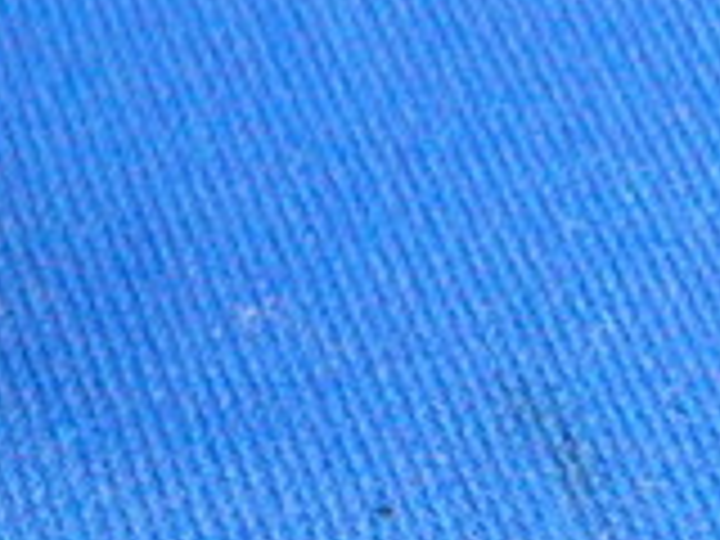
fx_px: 5450
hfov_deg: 6.7
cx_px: -1606
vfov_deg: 5.5
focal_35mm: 262
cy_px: -684
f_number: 2.8
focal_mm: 5.8
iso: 200
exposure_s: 1/8
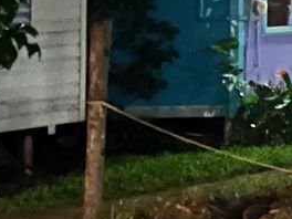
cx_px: 1046
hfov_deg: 8.0
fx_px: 1594
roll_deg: +2.3
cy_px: -182
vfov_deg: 7.6
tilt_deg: +5.2
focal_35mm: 189
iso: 1600
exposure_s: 1/9
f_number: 1.5
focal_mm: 5.7
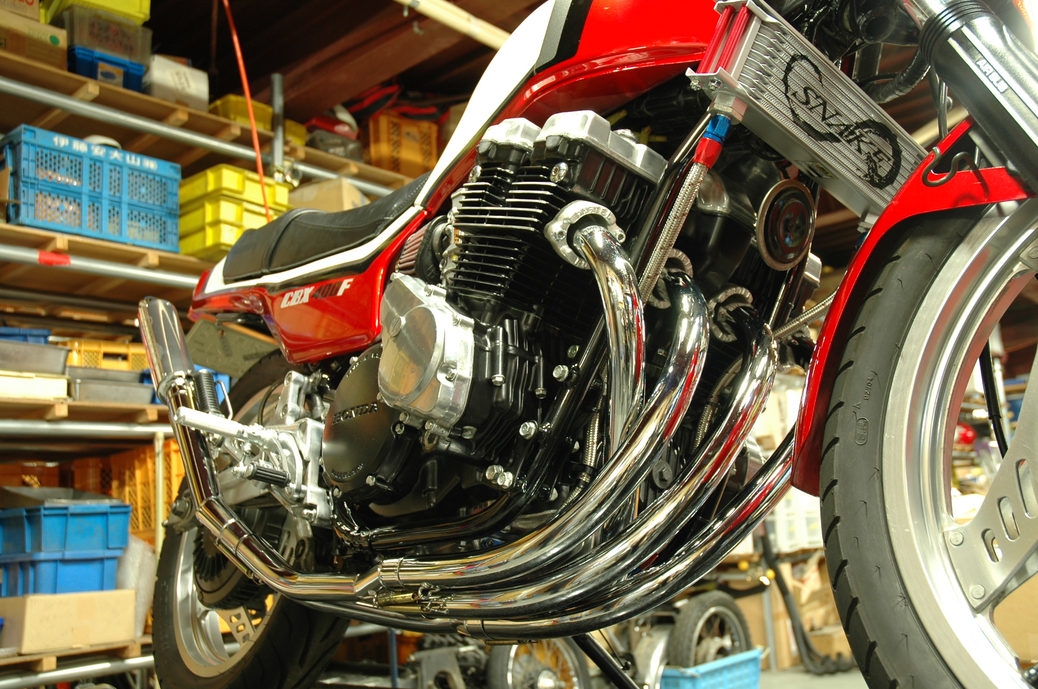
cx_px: 519
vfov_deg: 36.8
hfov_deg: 53.2
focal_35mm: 36
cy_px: 344
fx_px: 1037
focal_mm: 24
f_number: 4.5
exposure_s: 1/1.6
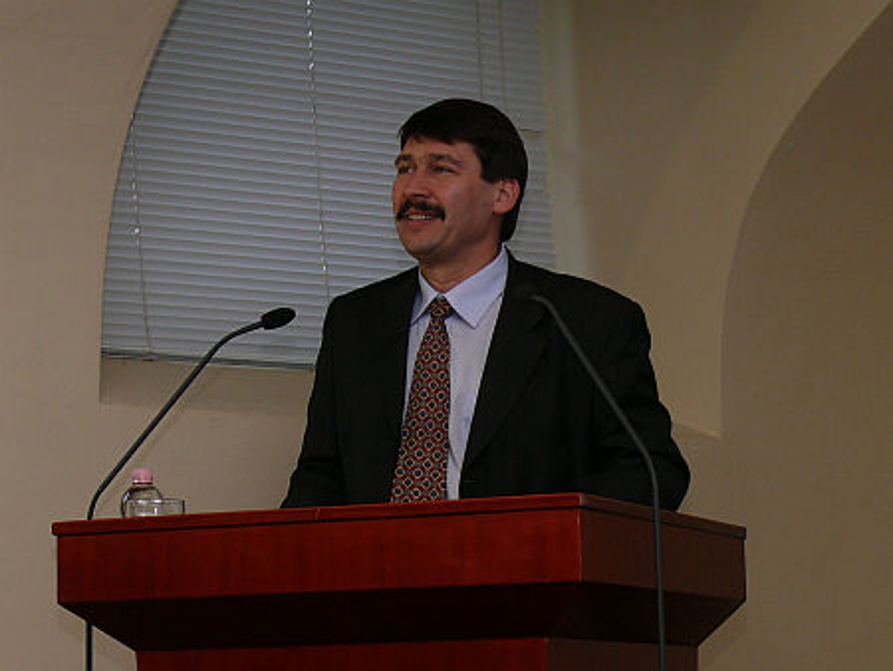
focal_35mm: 105
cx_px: 446
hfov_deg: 18.7
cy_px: 336
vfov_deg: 14.1
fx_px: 2710
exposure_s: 1/30
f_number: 3.2
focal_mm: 13.7
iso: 100
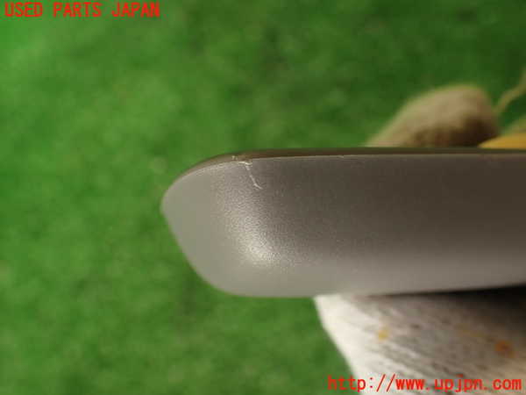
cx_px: 263
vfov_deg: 44.2
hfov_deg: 56.8
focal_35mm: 32
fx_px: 486
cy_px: 198
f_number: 2.4
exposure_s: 1/60
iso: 125
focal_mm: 5.79
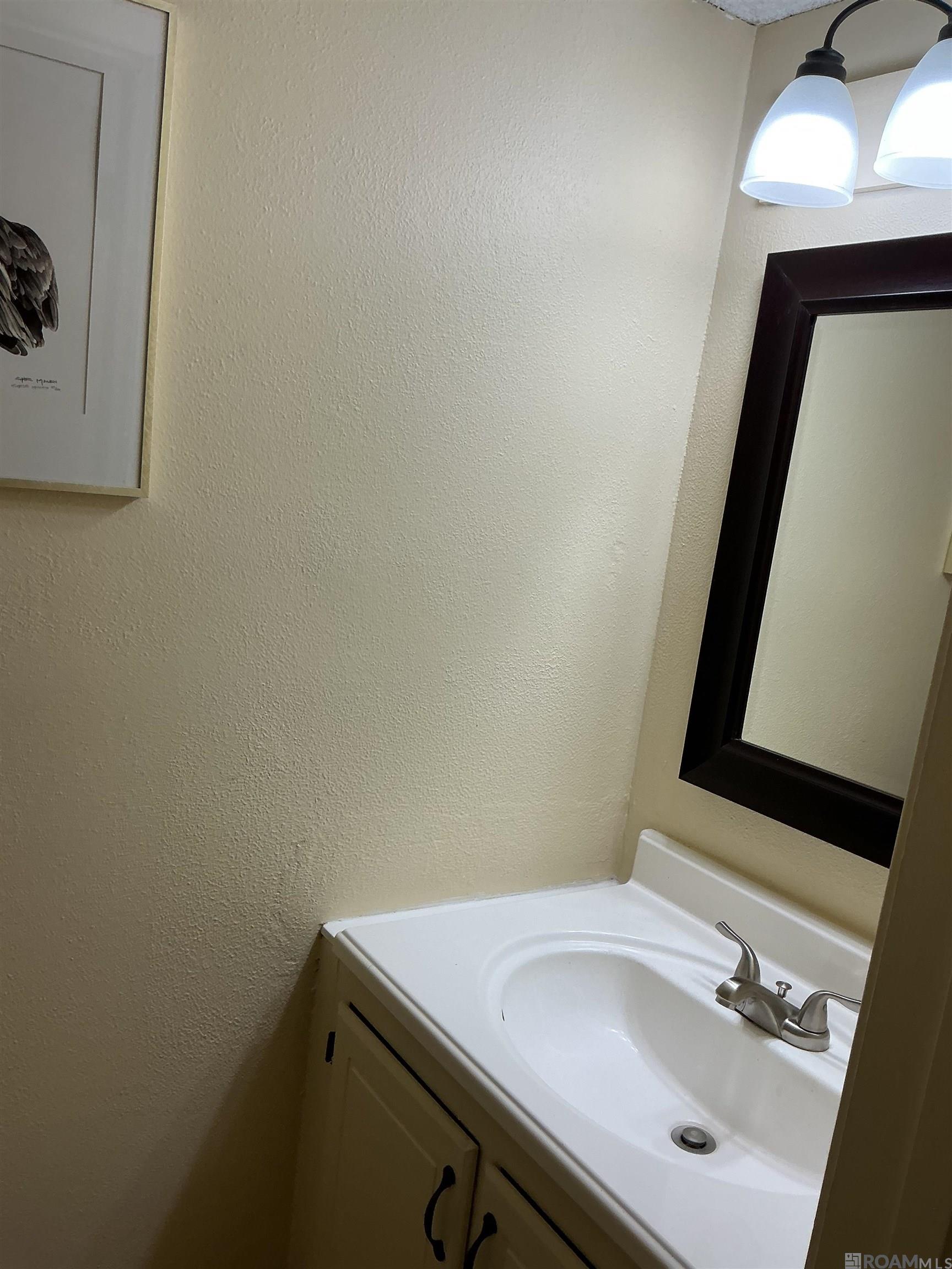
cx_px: 476
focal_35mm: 29
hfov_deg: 48.2
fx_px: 1063
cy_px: 634
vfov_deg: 61.7
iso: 40
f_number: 1.8
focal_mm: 3
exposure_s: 1/120
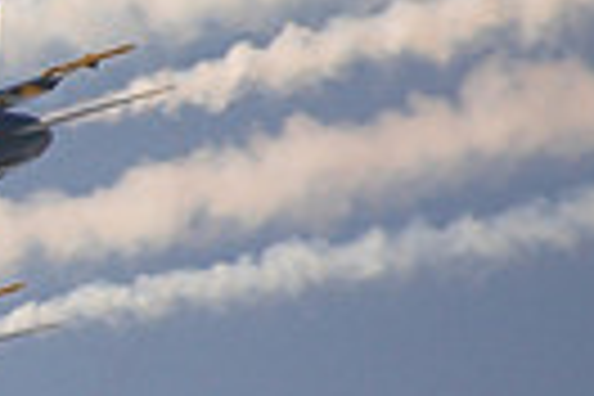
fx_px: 54198
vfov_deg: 0.4
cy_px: 162
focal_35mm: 3285
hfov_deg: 0.6
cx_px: -490
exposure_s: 1/1000
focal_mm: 500
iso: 320
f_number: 6.3
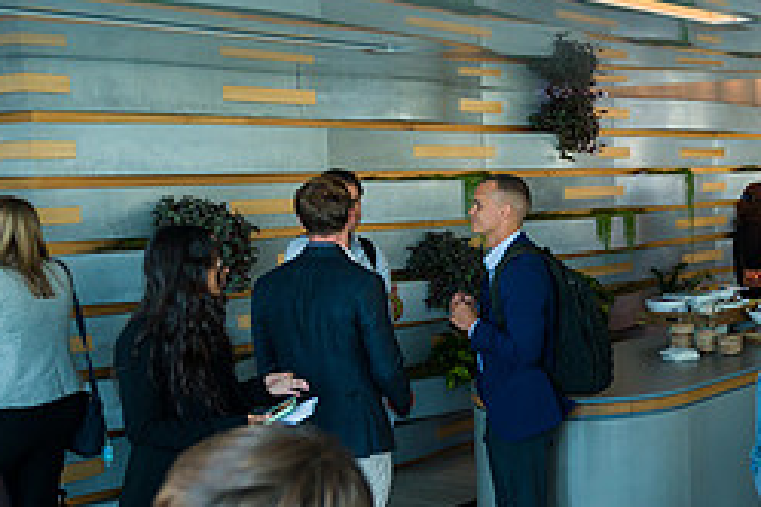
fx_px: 1184
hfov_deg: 33.3
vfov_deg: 24.1
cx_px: 719
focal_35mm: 56
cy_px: 327
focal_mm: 24
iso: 1000
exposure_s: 1/400
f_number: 3.2
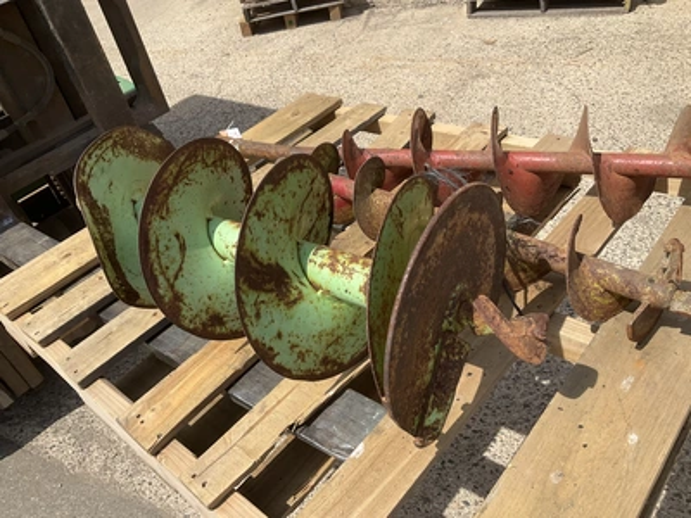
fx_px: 579
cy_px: 259
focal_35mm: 29
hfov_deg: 61.7
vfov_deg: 48.2
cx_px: 346
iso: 25
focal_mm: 3
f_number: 1.8
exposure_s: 1/1490
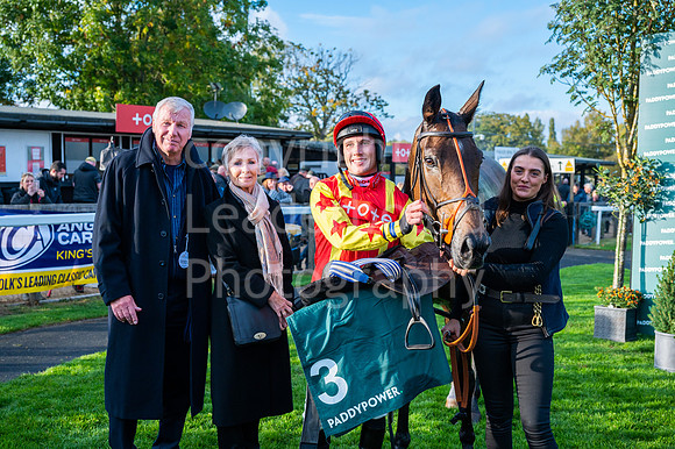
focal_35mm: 43
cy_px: 224
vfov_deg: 31.2
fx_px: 806
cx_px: 338
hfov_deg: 45.5
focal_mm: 43
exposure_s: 1/1250
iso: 500
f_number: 4.5
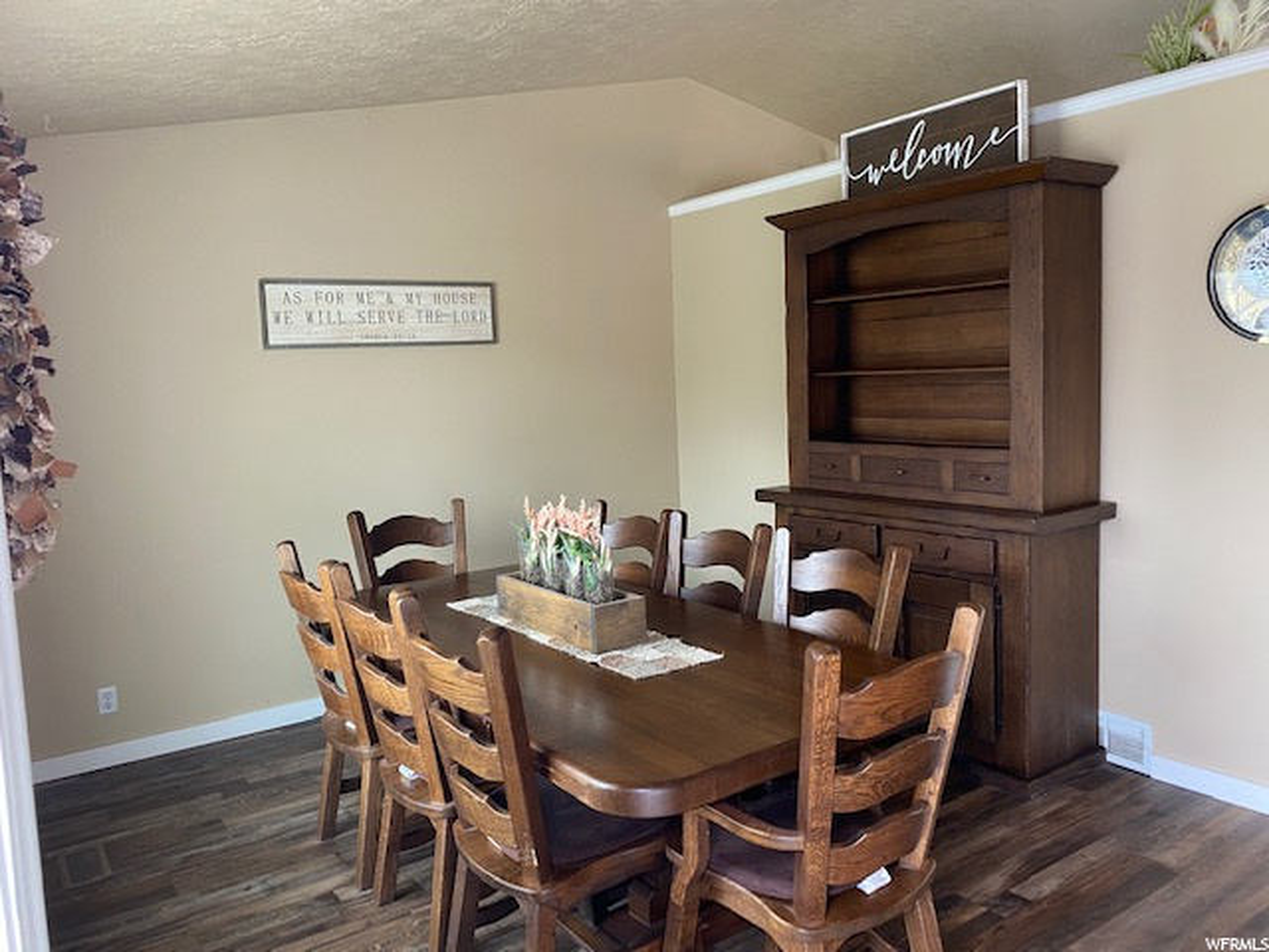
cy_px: 476
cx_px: 634
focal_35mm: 26
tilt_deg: -4.7
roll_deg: +1.6
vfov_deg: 53.1
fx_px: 953
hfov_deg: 67.3
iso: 160
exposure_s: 1/60
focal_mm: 4.25
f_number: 1.8
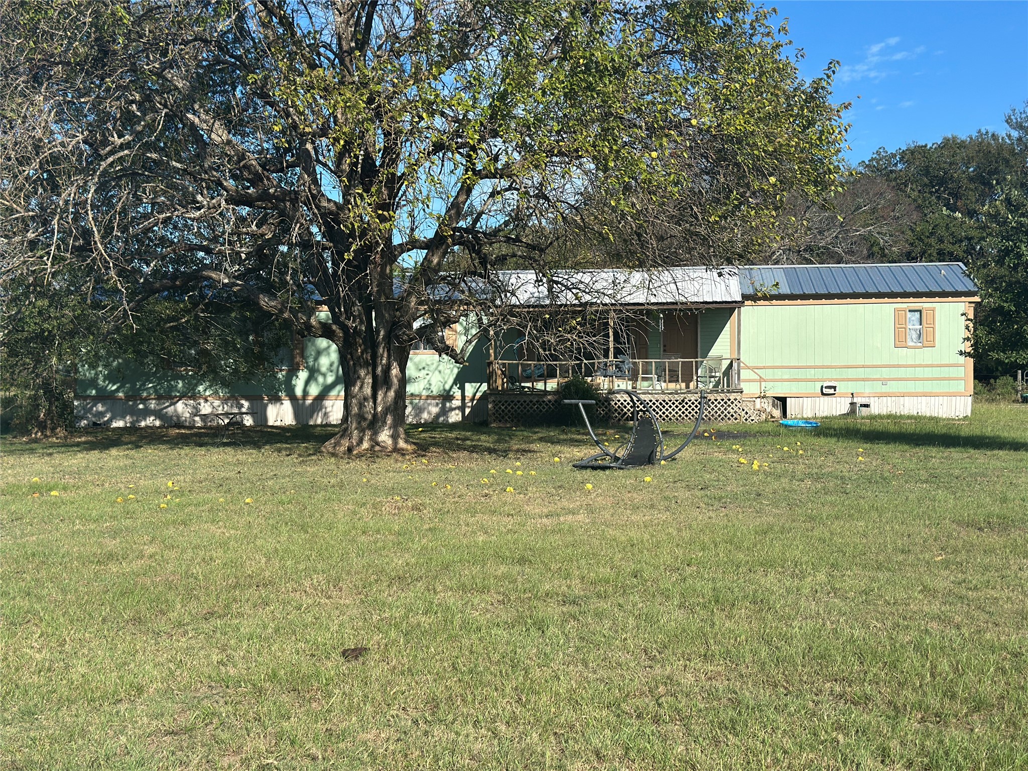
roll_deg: +0.2
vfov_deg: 30.3
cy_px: 386
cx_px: 514
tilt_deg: -0.9
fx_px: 1425
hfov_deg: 39.7
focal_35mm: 48
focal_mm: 6.86
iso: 100
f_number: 1.78
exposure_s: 1/5556
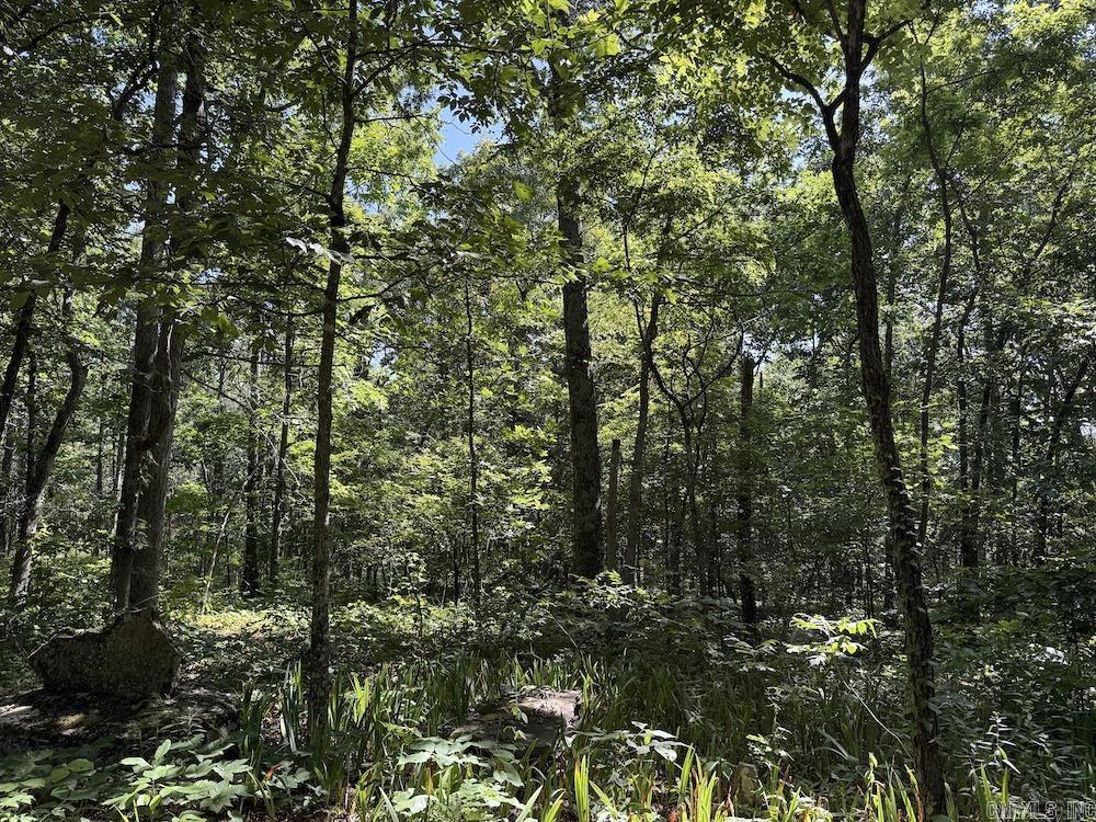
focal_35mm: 24
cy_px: 411
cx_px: 548
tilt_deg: +4.5
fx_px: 760
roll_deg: -0.5
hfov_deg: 71.6
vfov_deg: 56.8
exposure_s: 1/461
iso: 100
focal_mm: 6.76
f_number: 1.78
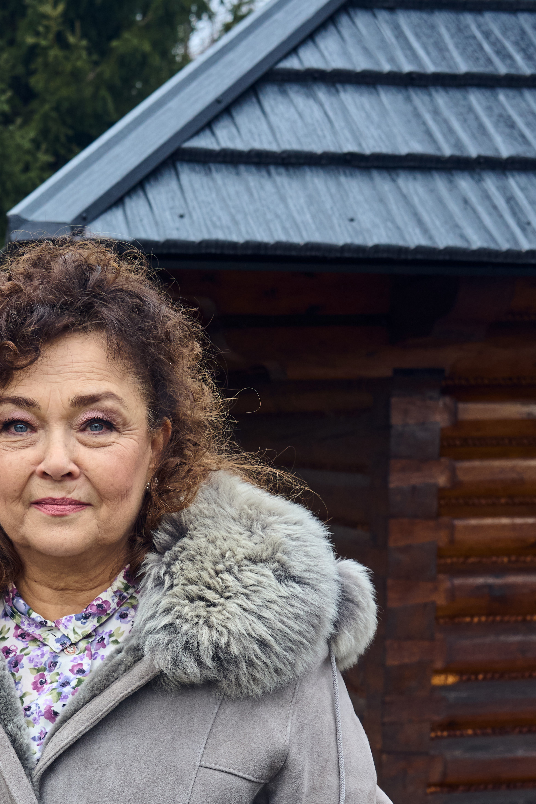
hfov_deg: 19.3
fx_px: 1563
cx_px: 140
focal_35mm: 70
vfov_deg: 28.0
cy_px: 681
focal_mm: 35
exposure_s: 1/320
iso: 800
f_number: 6.3
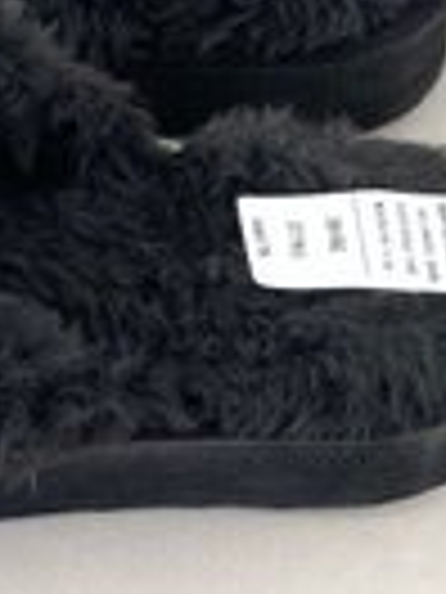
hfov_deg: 13.6
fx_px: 1804
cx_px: -122
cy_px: 331
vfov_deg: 18.7
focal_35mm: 105
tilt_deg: -53.1
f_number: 1.8
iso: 64
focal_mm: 4.25
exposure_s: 1/122
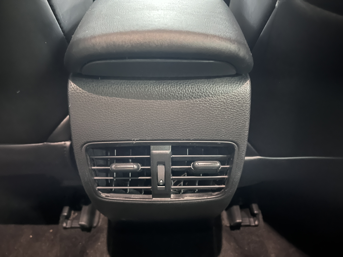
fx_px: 258
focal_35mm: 26
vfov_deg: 53.1
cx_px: 172
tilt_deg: -37.2
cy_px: 128
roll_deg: -0.5
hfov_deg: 67.3
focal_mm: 5.1
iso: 1250
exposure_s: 1/5
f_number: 1.6
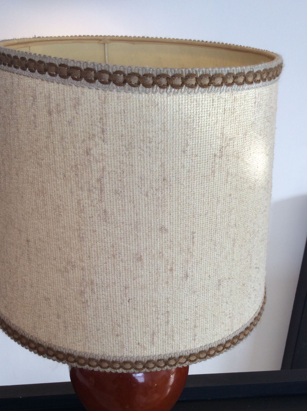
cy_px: 241
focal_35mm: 38
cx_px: 133
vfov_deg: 48.8
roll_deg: +0.3
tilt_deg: -27.2
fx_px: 451
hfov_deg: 37.6
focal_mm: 3.3
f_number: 2.4
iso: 32
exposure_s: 1/33
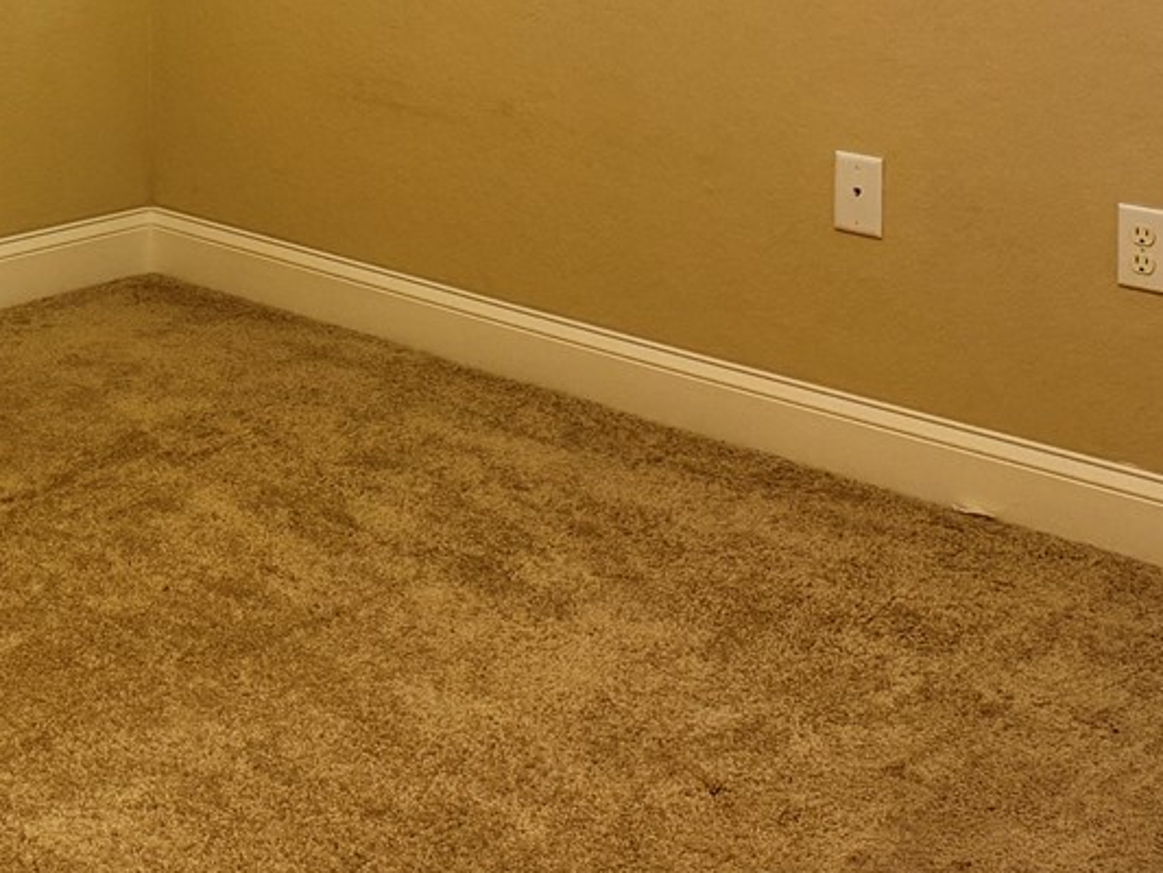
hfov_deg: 25.1
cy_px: -268
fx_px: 2420
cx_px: -113
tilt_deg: -3.9
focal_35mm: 72
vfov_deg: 18.9
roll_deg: +0.0
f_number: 1.78
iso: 160
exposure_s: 1/60
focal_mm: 6.76
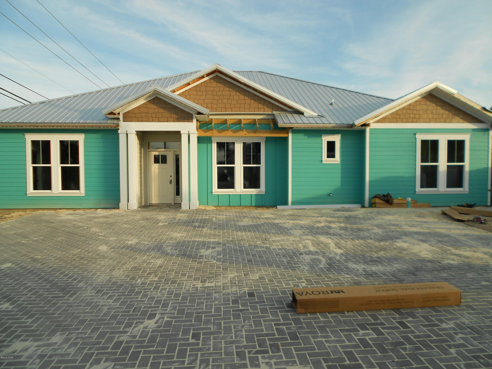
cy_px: 184
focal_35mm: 26
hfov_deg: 67.3
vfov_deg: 53.1
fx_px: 370
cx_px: 246
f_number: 3.2
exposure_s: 1/400
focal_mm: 4.6
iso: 80
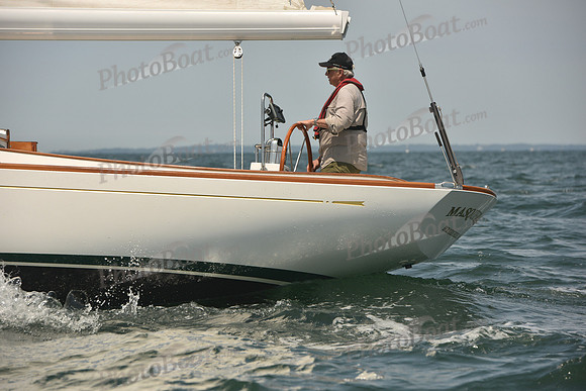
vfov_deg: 7.4
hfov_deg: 11.1
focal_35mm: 185
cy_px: 196
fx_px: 3012
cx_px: 293
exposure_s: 1/1000
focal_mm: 185
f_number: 8
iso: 320
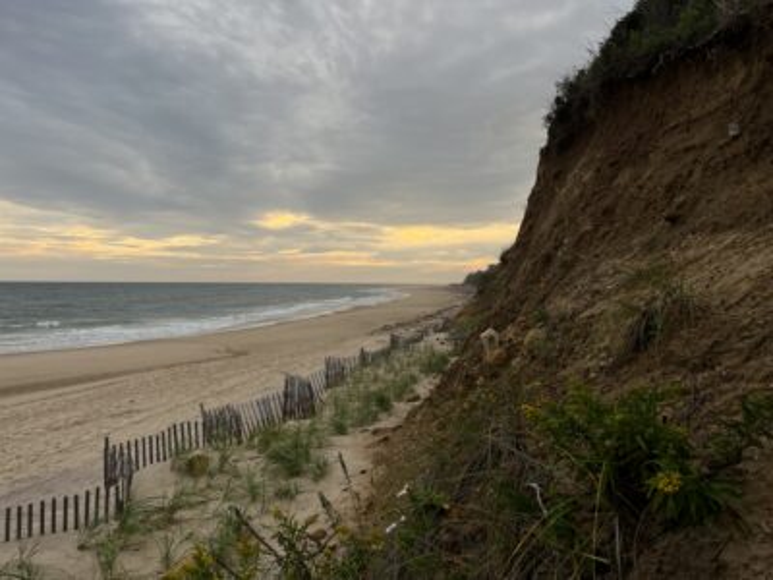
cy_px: 290
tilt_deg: -1.3
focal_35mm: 26
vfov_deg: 53.1
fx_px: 581
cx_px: 386
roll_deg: -0.2
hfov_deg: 67.3
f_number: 1.6
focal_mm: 5.1
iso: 50
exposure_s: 1/378
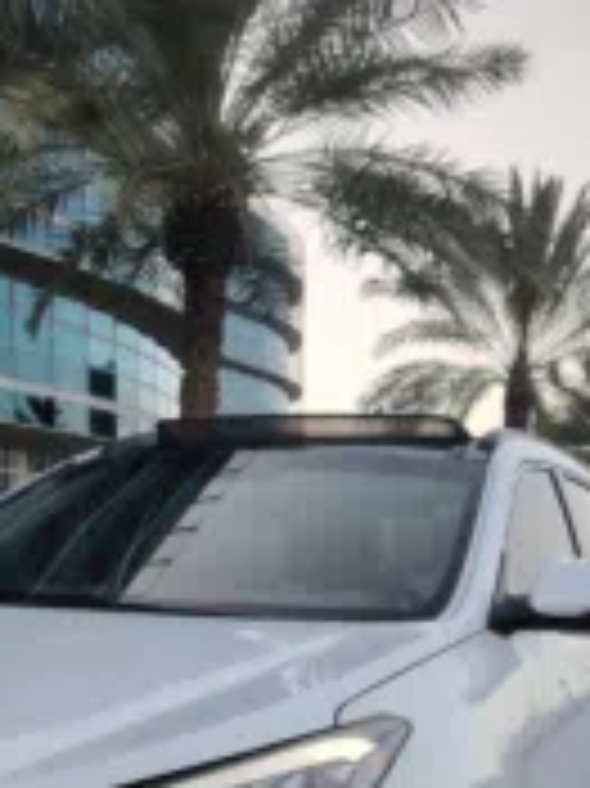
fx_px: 1251
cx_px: 333
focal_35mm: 55
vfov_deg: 32.4
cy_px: 770
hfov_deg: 26.5
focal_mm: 5.25
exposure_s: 1/245
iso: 100
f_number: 1.75
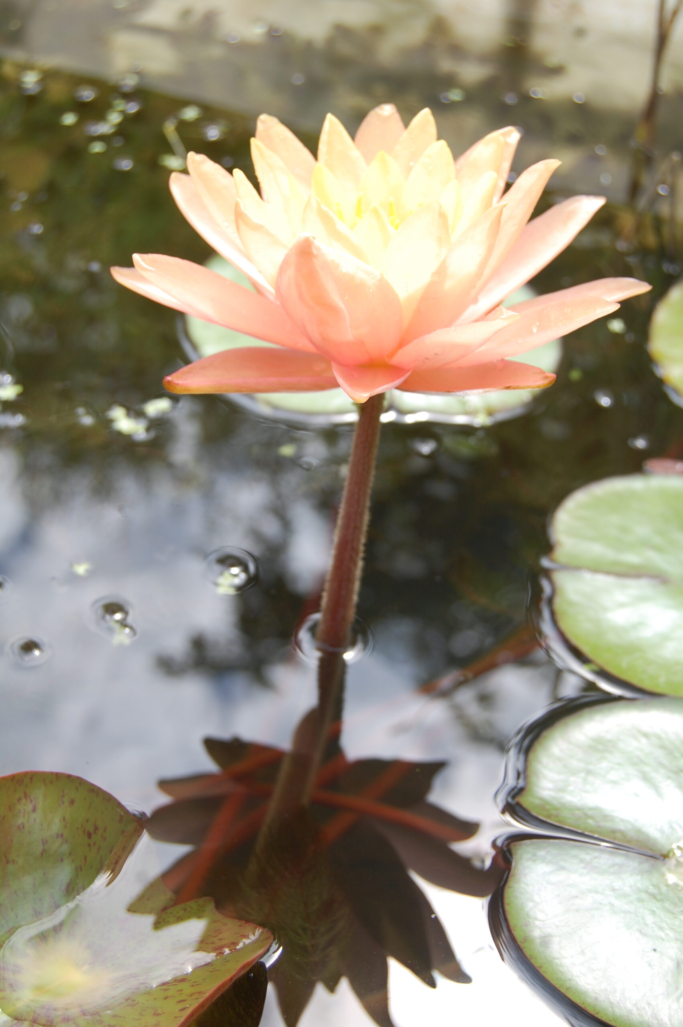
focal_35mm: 57
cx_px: 342
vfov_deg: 35.1
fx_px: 1625
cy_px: 514
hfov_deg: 23.7
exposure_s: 1/160
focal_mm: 38
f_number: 6.3
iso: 200
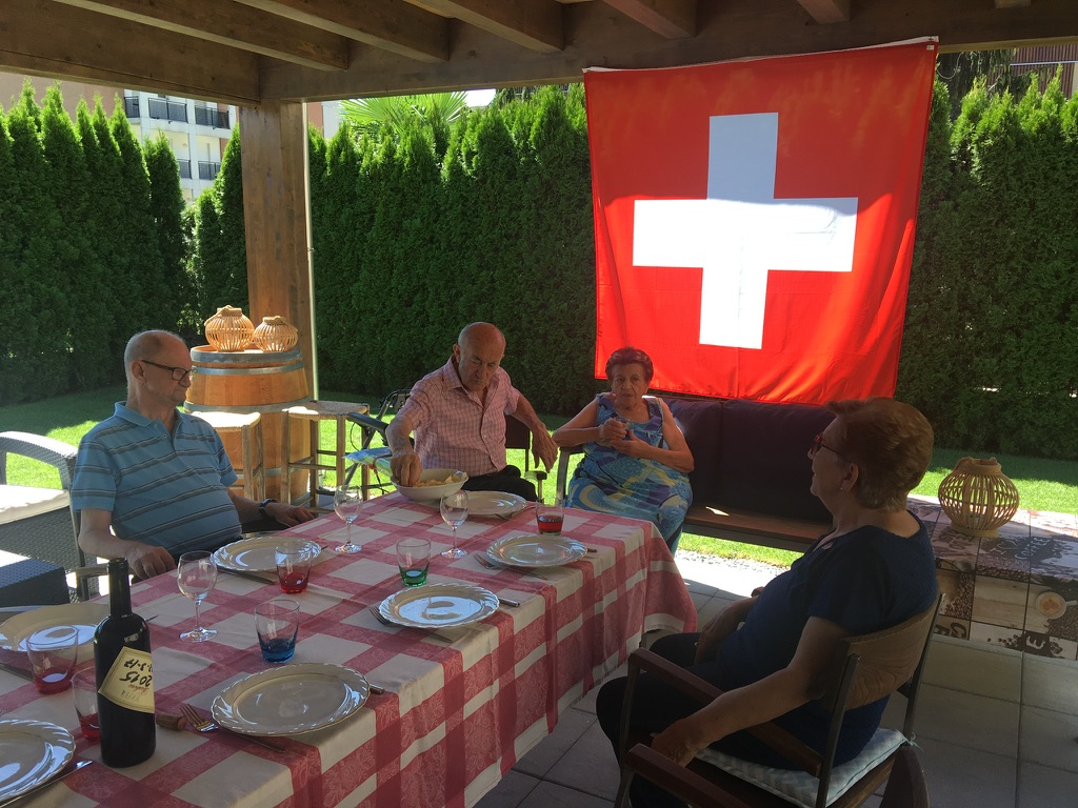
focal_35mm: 29
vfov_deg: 48.2
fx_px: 903
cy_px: 404
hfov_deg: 61.7
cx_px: 539
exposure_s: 1/201
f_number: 2.2
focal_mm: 4.15
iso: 25
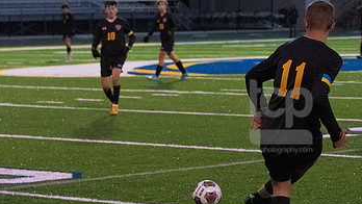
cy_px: 117
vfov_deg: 6.6
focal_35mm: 183
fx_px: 1757
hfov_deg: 11.7
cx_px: 281
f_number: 4.5
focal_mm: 70
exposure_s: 1/1250
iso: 6400
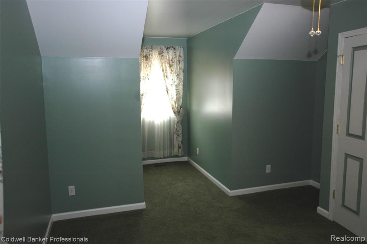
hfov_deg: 67.4
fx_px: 275
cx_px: 184
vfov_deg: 47.8
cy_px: 122
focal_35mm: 27
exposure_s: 1/60
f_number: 4
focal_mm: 18
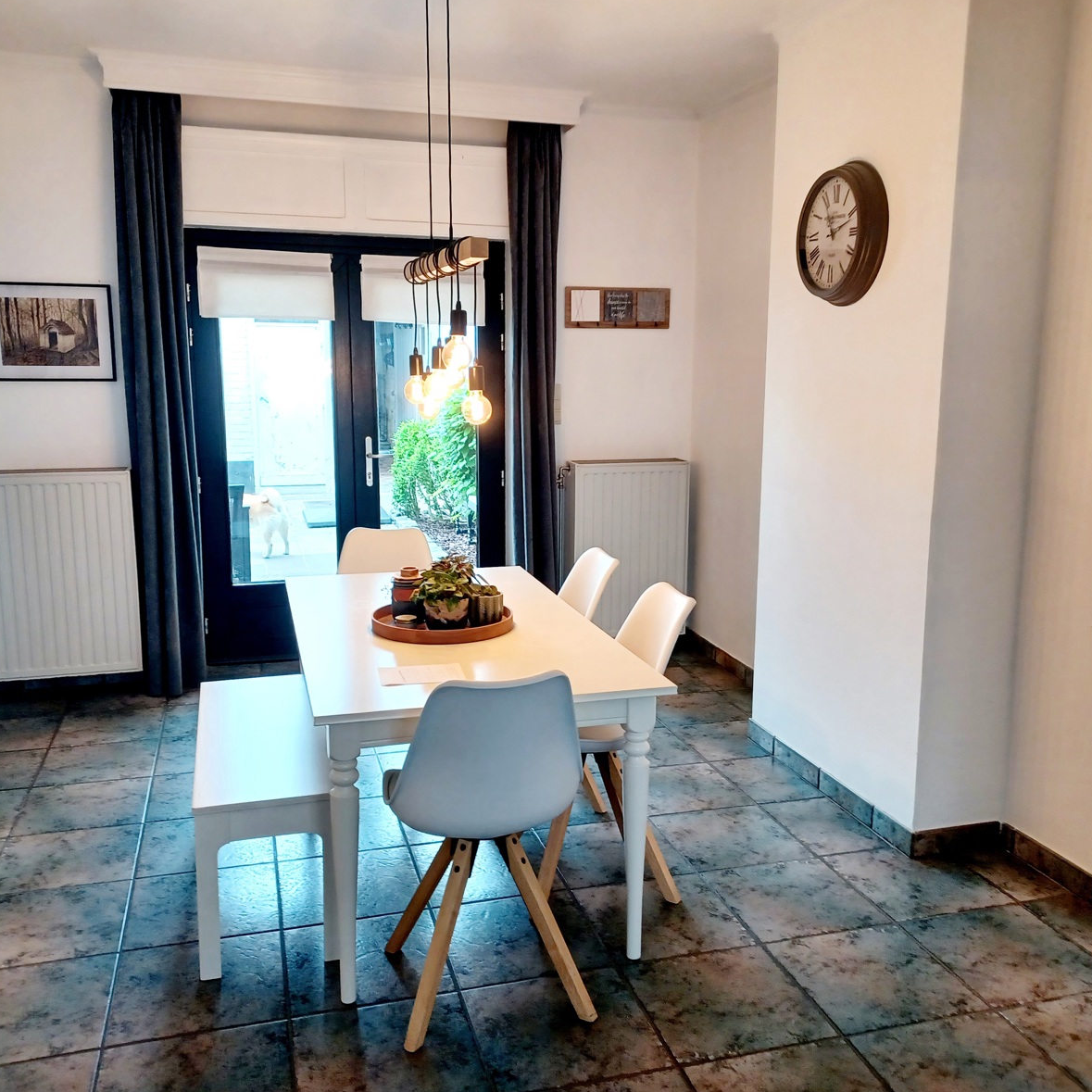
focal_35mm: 30
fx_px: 1071
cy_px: 545
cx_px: 550
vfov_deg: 54.0
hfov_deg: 54.0
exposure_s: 1/50
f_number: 1.8
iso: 320
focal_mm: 4.6
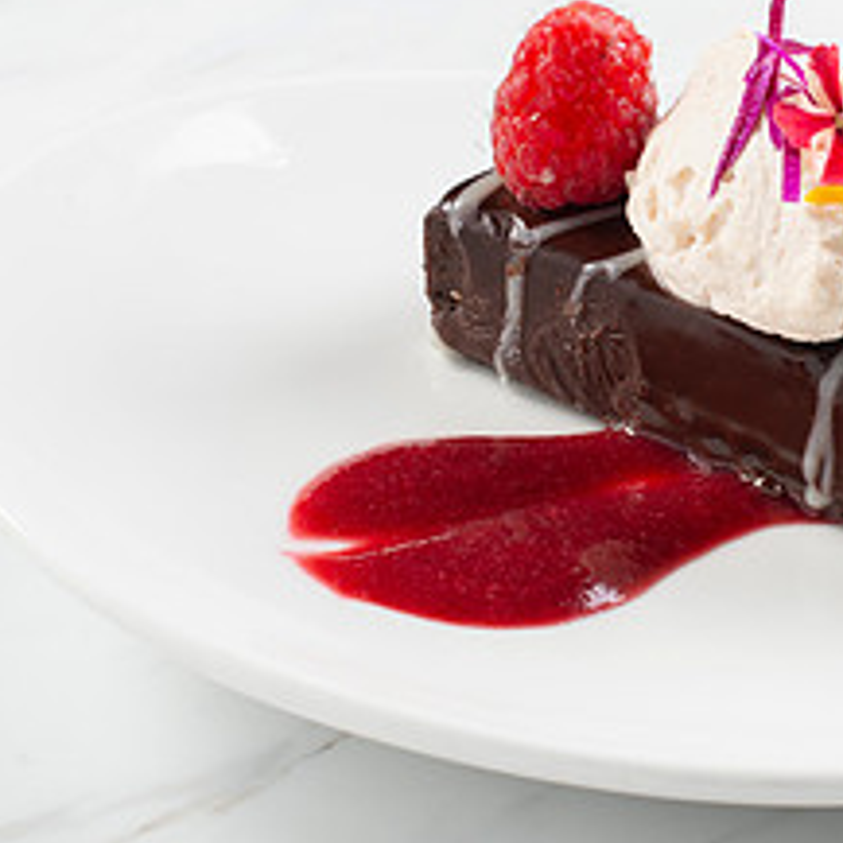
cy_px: 358
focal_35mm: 141
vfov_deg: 12.4
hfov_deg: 12.3
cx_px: 782
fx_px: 3885
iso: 200
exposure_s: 1/200
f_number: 10
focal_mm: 50
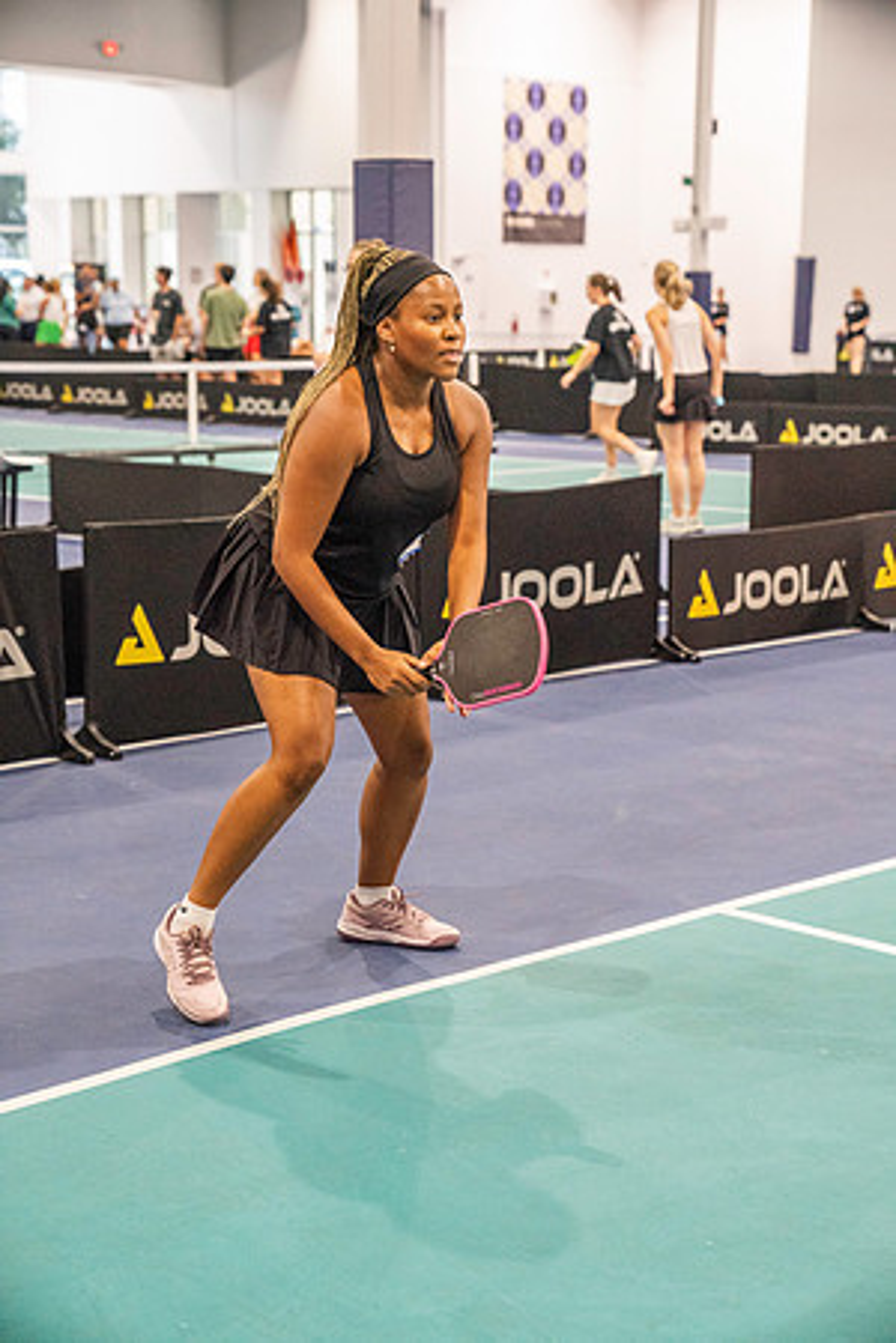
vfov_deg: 28.8
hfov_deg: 19.5
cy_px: 672
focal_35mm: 70
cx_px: 448
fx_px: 2613
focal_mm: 70
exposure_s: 1/640
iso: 10000
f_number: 4
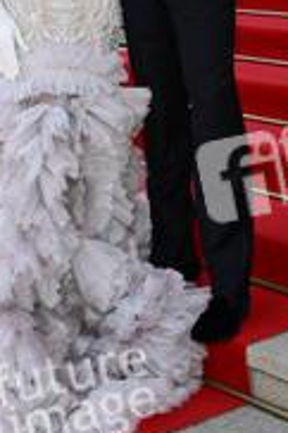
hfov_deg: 17.2
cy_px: 48
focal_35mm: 79
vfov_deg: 25.0
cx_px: 102
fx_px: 950
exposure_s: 1/200
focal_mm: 36
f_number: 5.6
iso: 3200
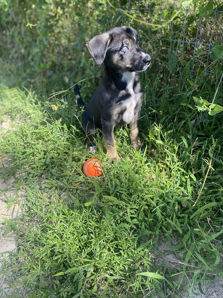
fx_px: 223
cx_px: 112
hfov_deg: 53.0
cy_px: 149
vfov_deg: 67.3
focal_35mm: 26
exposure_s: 1/398
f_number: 1.8
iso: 32
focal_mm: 4.25
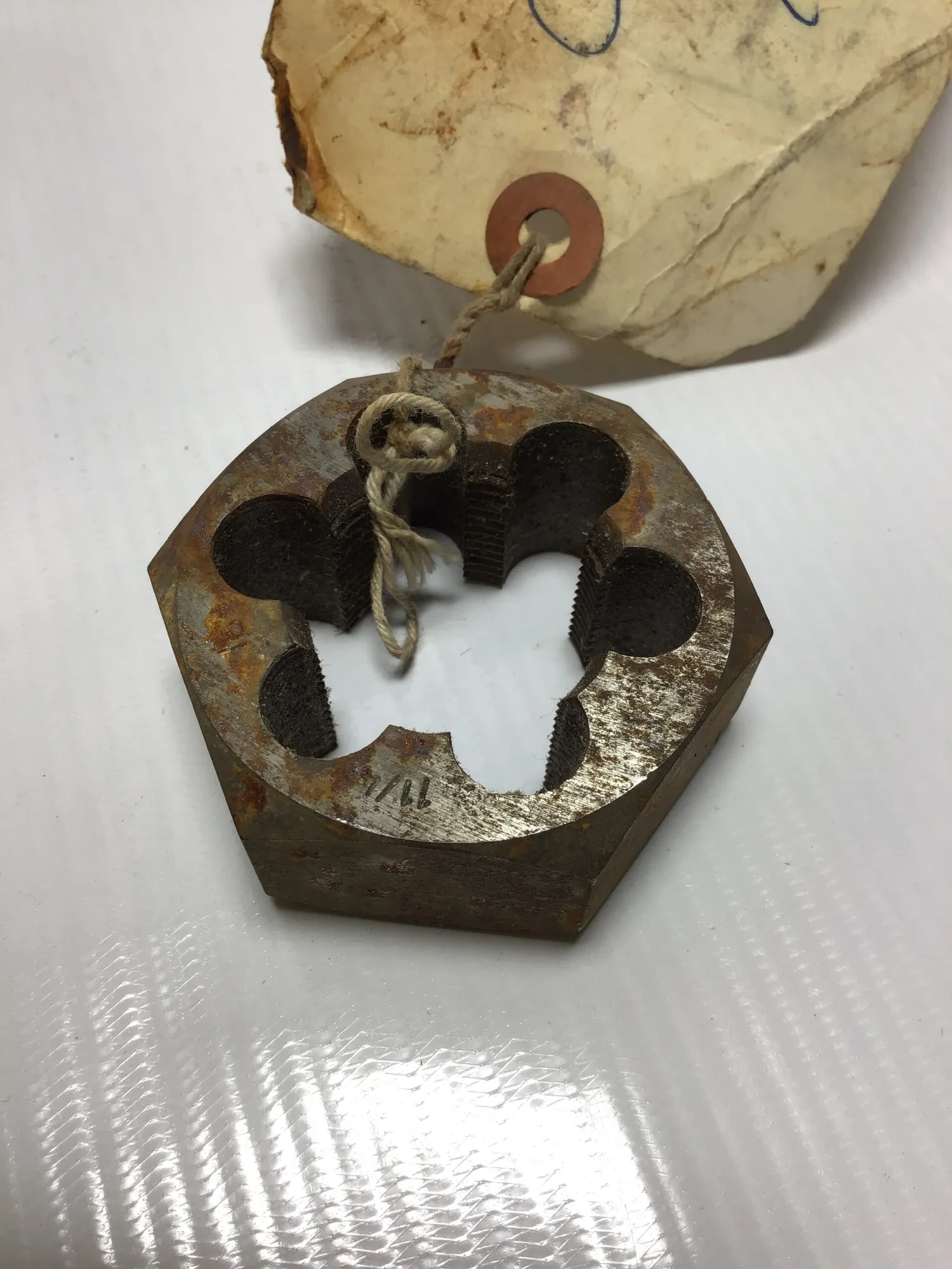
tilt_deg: -58.8
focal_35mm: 31
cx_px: 476
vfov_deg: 58.4
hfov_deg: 45.4
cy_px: 634
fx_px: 1137
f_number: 2.4
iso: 25
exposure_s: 1/141
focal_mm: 3.3
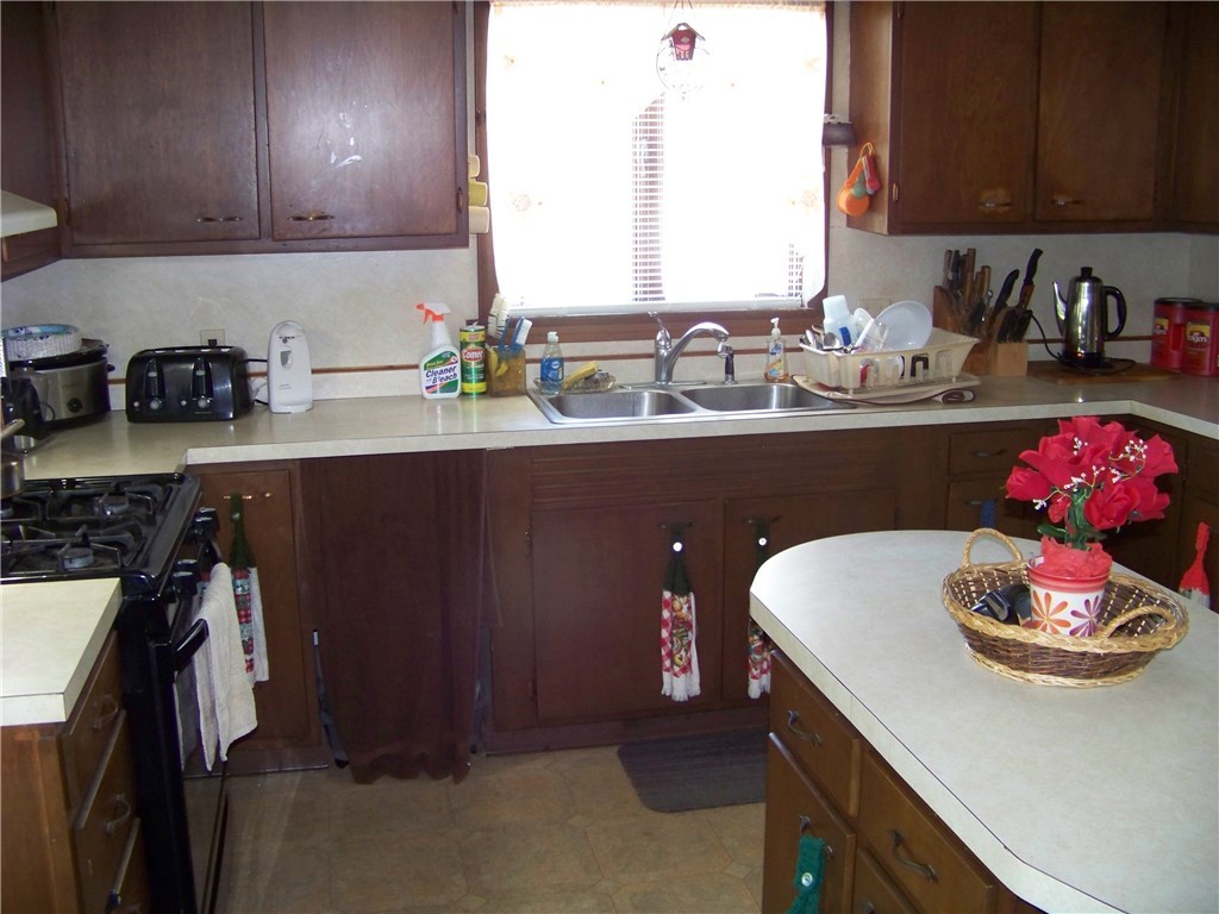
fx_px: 1268
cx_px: 610
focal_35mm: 36
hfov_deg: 51.4
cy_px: 457
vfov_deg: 39.7
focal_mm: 5.85
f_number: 2.8
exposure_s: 1/30
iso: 200
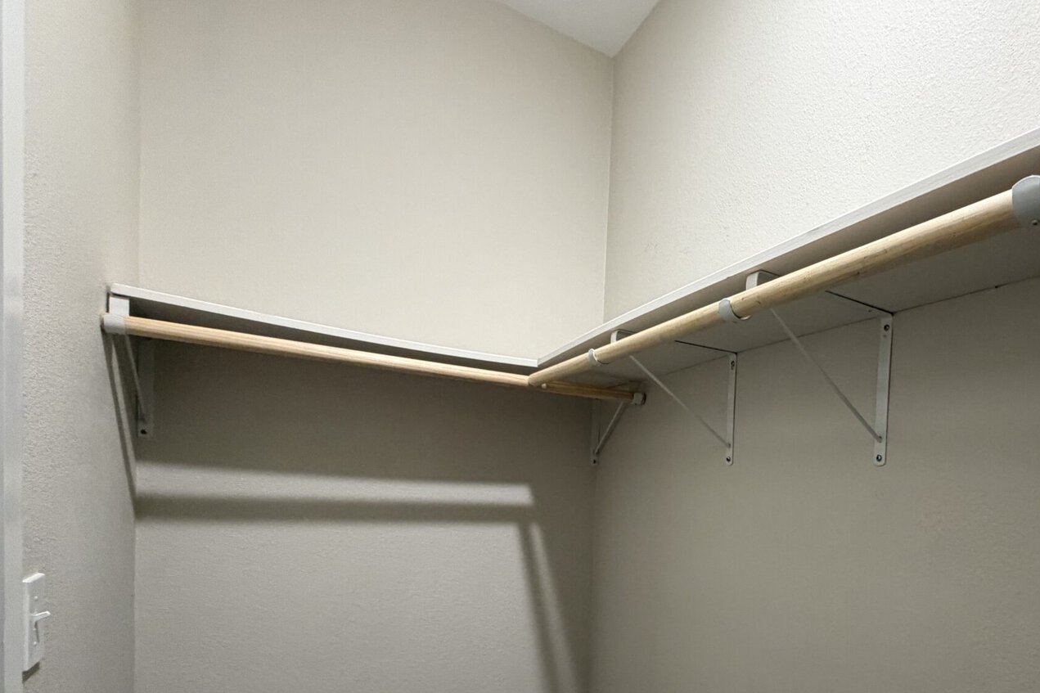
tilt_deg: -2.9
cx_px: 772
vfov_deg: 54.8
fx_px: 635
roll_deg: -2.2
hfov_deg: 73.4
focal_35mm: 22
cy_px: 511
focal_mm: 2.22
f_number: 2.2
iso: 400
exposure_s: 1/60
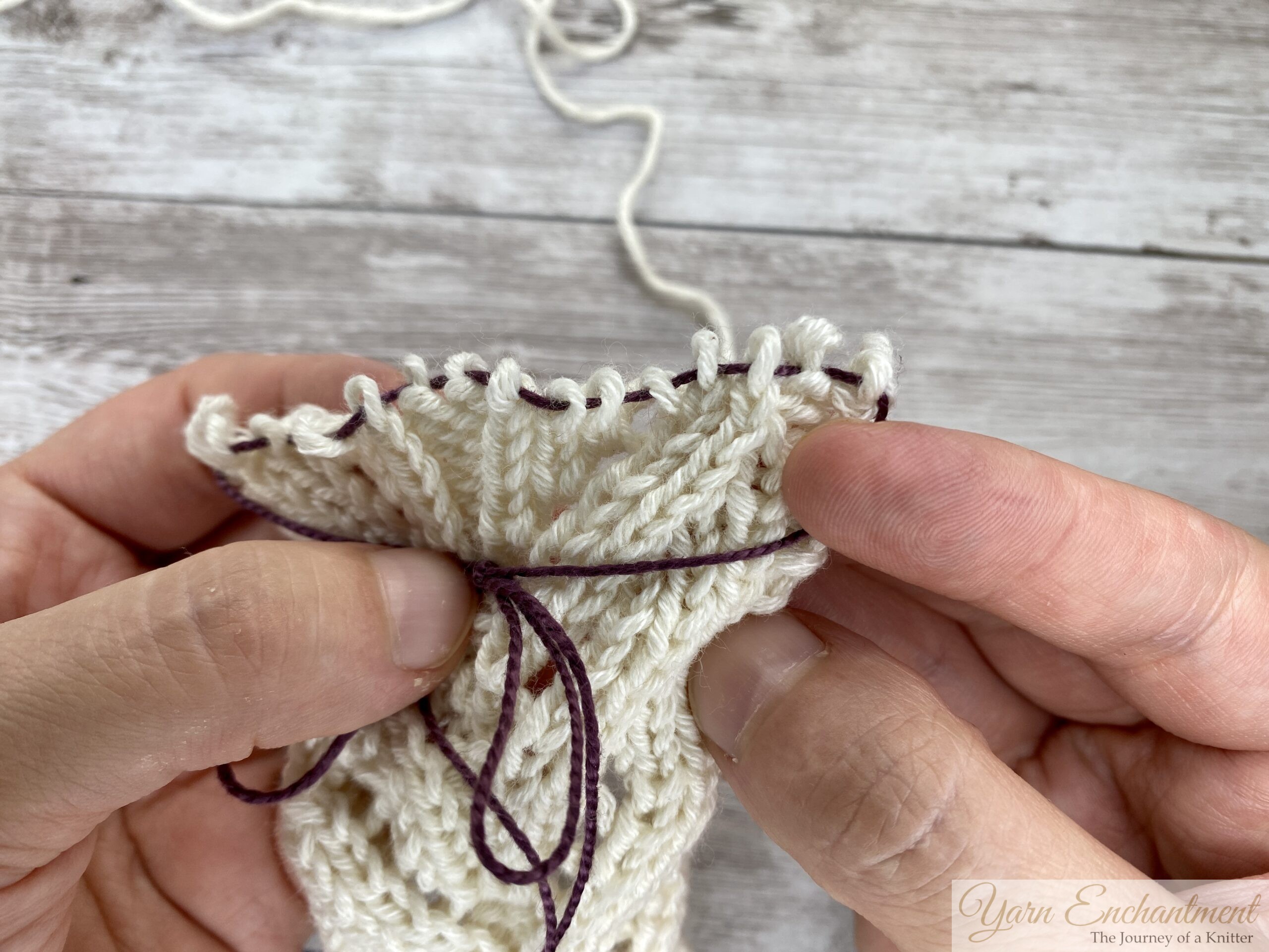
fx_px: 916
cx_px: 634
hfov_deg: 69.4
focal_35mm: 25
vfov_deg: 54.9
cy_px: 476
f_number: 1.8
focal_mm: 4.25
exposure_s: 1/163
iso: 32
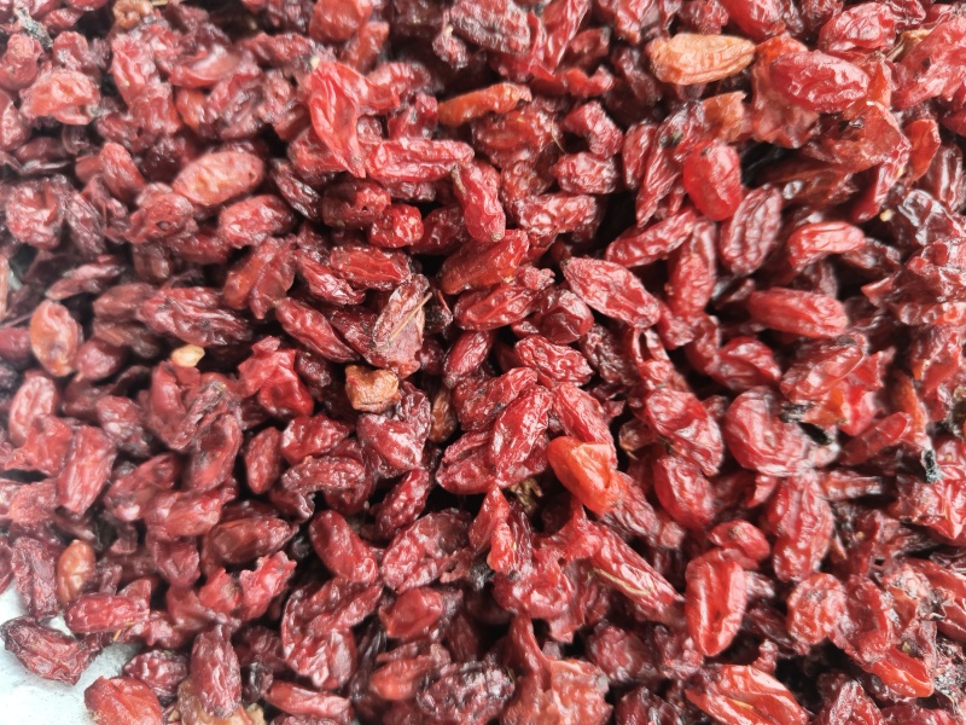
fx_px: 670
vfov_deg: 56.8
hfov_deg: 71.6
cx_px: 483
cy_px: 362
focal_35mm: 24
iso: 160
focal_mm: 5.59
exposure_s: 1/97.5
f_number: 1.8
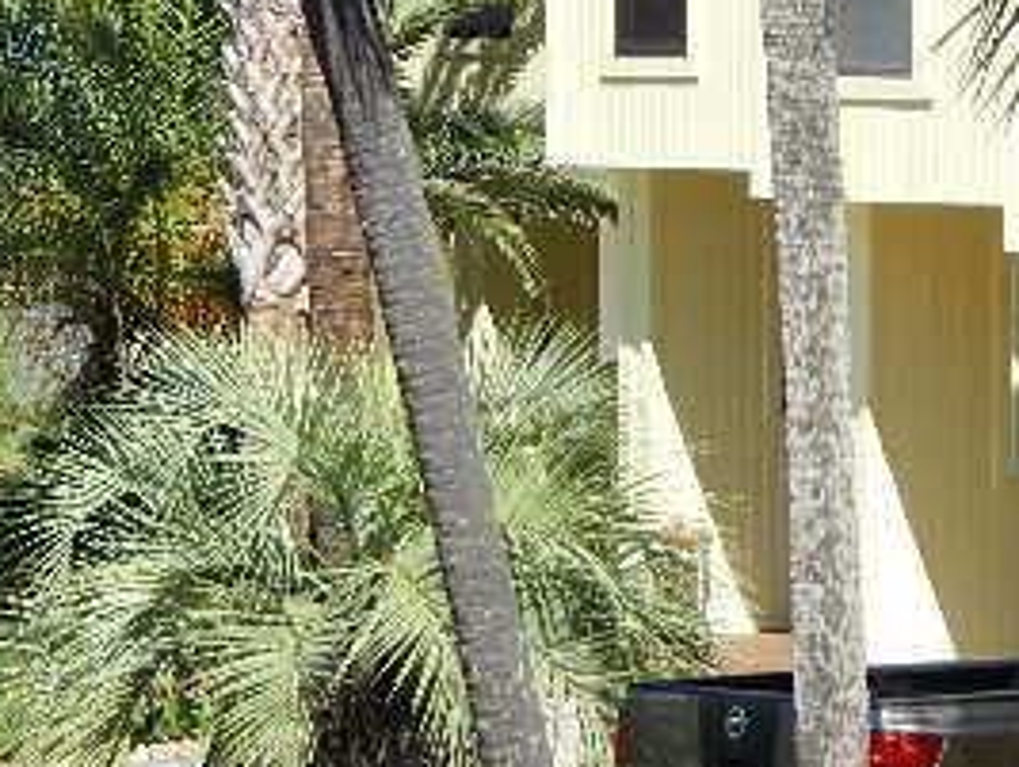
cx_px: -156
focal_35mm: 457
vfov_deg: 3.3
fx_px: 13471
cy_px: 122
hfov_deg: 4.3
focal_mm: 34
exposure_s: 1/500
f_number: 5.5
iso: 160
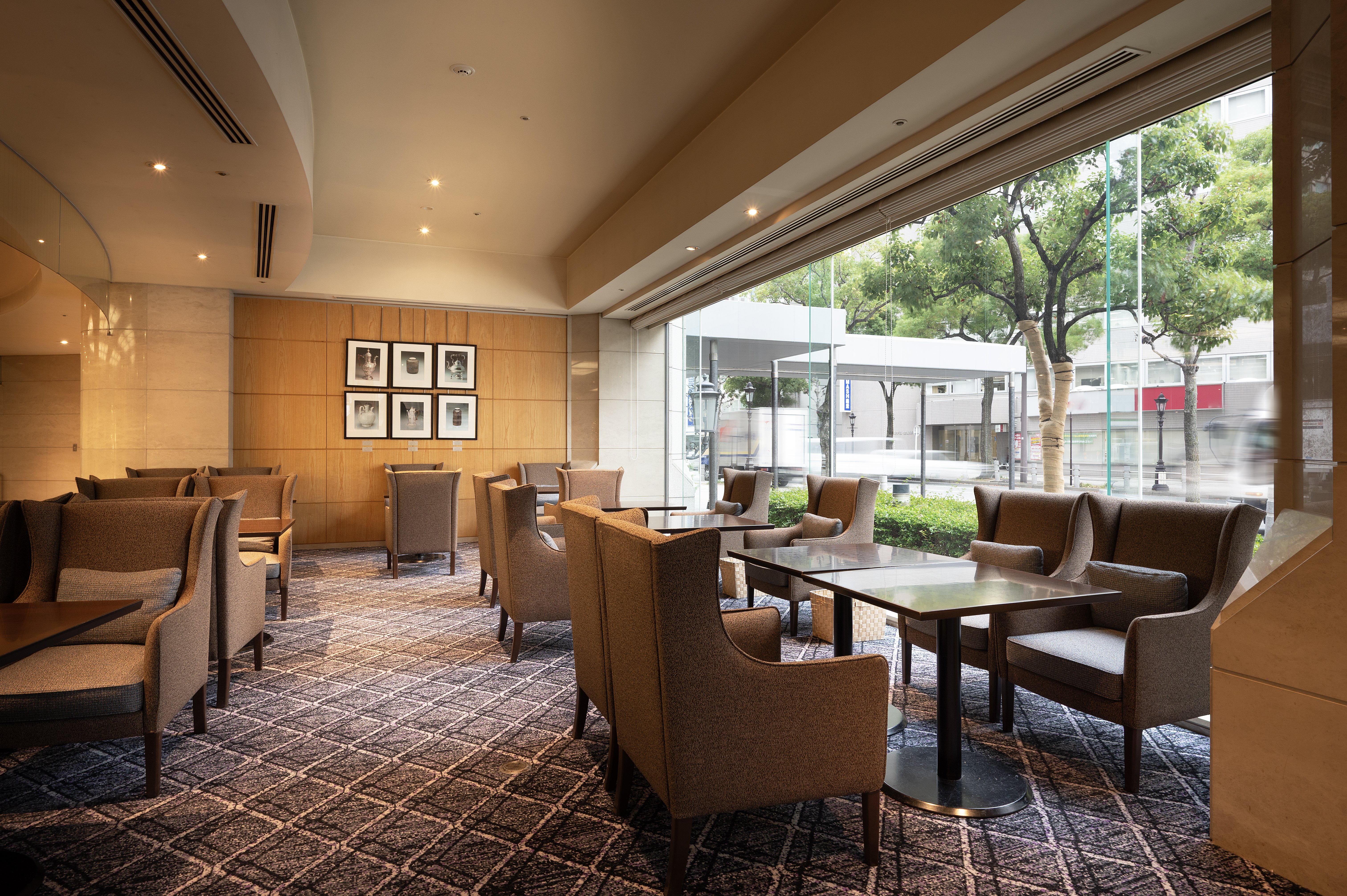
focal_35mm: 20
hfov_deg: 84.0
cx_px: 674
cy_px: 448
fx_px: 748
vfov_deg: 61.9
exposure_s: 1/1.25
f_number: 10
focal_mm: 20
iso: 100
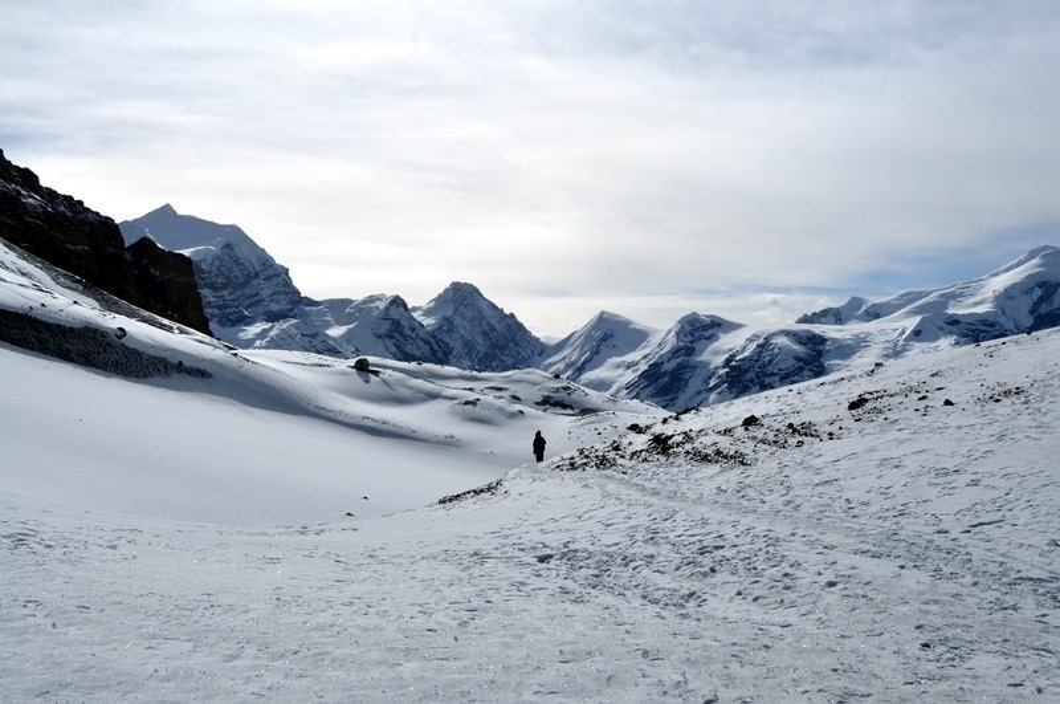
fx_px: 1323
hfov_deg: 43.7
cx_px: 530
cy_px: 352
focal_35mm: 45
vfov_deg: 29.8
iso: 200
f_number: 13
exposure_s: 1/800
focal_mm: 30
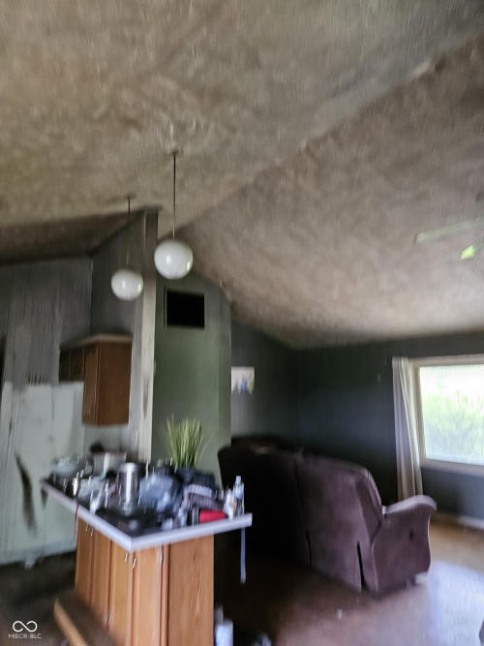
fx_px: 429
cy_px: 323
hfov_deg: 58.9
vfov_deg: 73.9
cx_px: 242
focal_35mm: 23
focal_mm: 5.4
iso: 640
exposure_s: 1/24
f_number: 1.8
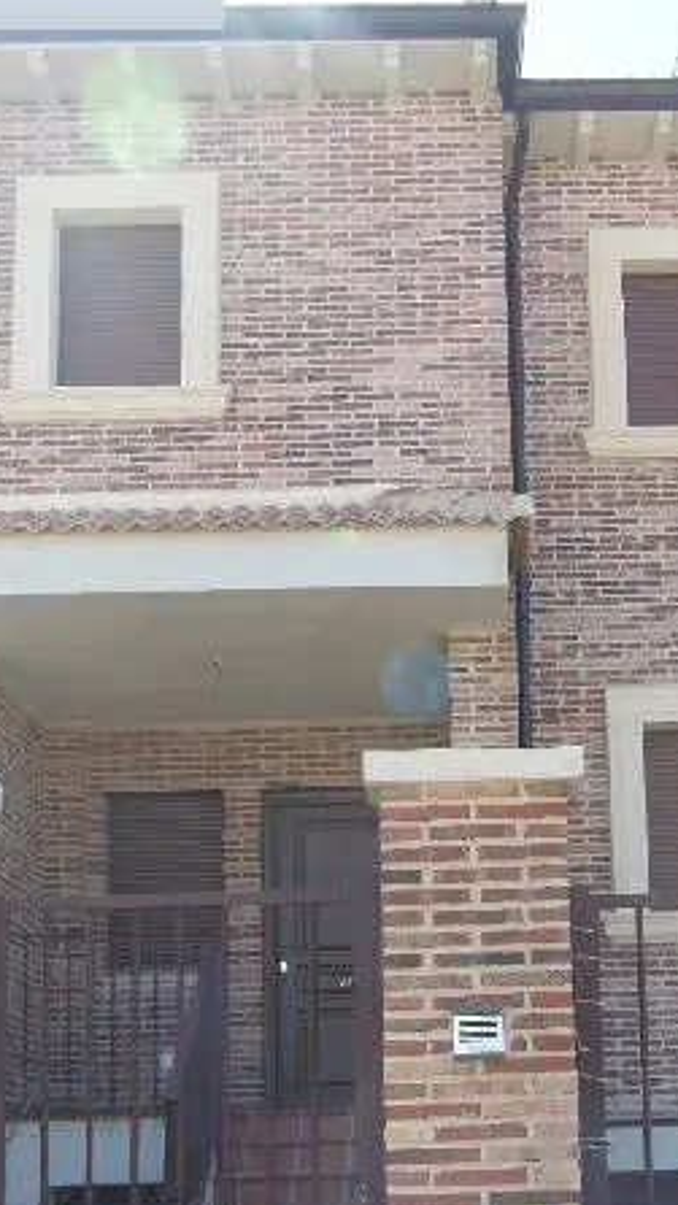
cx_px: 502
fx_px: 1949
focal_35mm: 61
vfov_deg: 34.0
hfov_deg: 19.6
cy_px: 813
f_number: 4.1
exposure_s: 1/250
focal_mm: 6.9
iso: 125
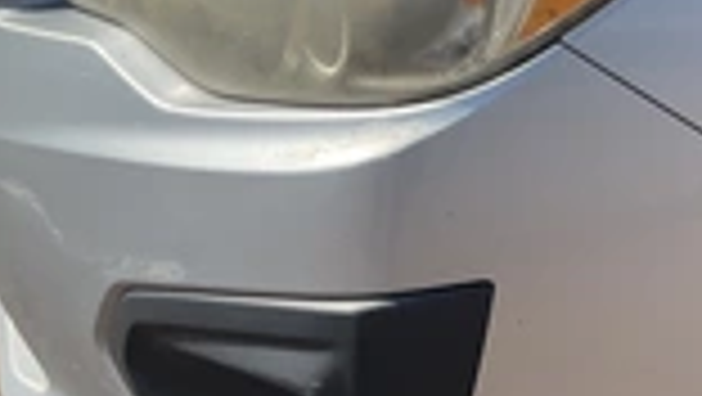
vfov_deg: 15.0
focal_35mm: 81
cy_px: 184
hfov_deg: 24.1
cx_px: 819
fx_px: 1509
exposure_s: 1/1730
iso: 25
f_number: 1.8
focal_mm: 3
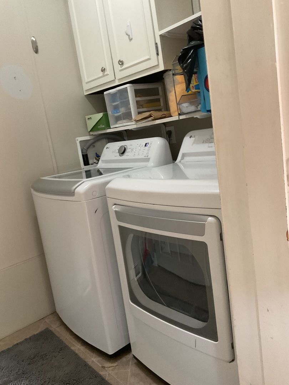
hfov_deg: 48.2
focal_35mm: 29
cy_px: 192
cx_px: 144
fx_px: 323
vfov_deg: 61.7
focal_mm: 3
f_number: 1.8
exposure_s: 1/40
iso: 250
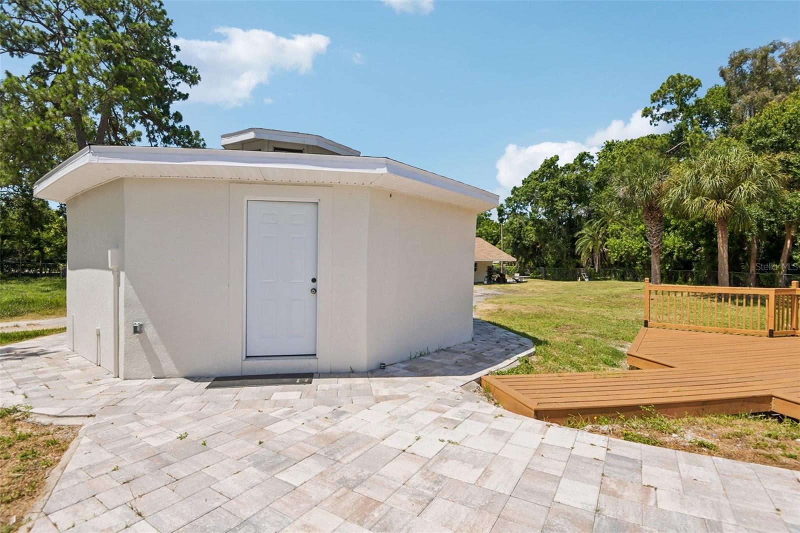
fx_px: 355
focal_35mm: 16
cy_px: 266
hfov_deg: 96.7
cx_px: 400
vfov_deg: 73.7
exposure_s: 1/2000
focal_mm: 16
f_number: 8
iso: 400
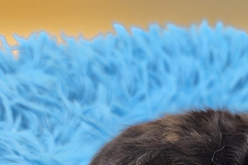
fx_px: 448
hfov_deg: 29.3
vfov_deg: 19.1
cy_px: 224
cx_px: 236
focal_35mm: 65
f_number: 1.8
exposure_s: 1/158
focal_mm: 5.4
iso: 25
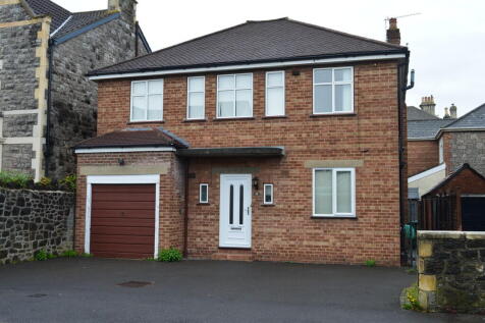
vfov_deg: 35.5
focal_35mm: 38
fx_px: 505
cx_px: 242
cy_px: 162
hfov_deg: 51.3
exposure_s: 1/250
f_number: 10
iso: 400
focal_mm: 25
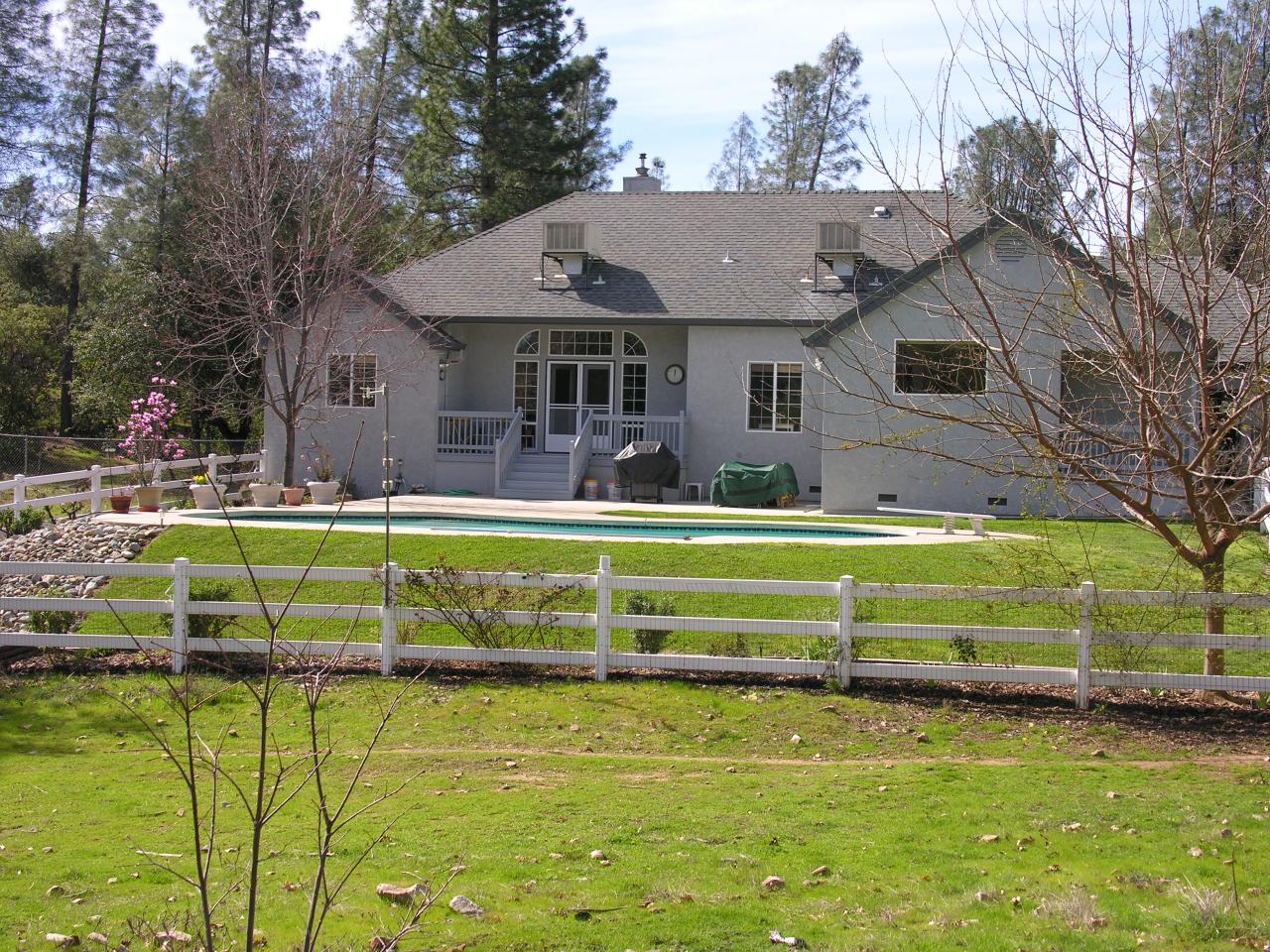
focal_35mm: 54
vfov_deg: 27.0
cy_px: 476
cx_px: 635
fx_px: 1981
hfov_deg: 35.5
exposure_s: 1/88.3
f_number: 4.4
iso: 50
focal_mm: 13.8
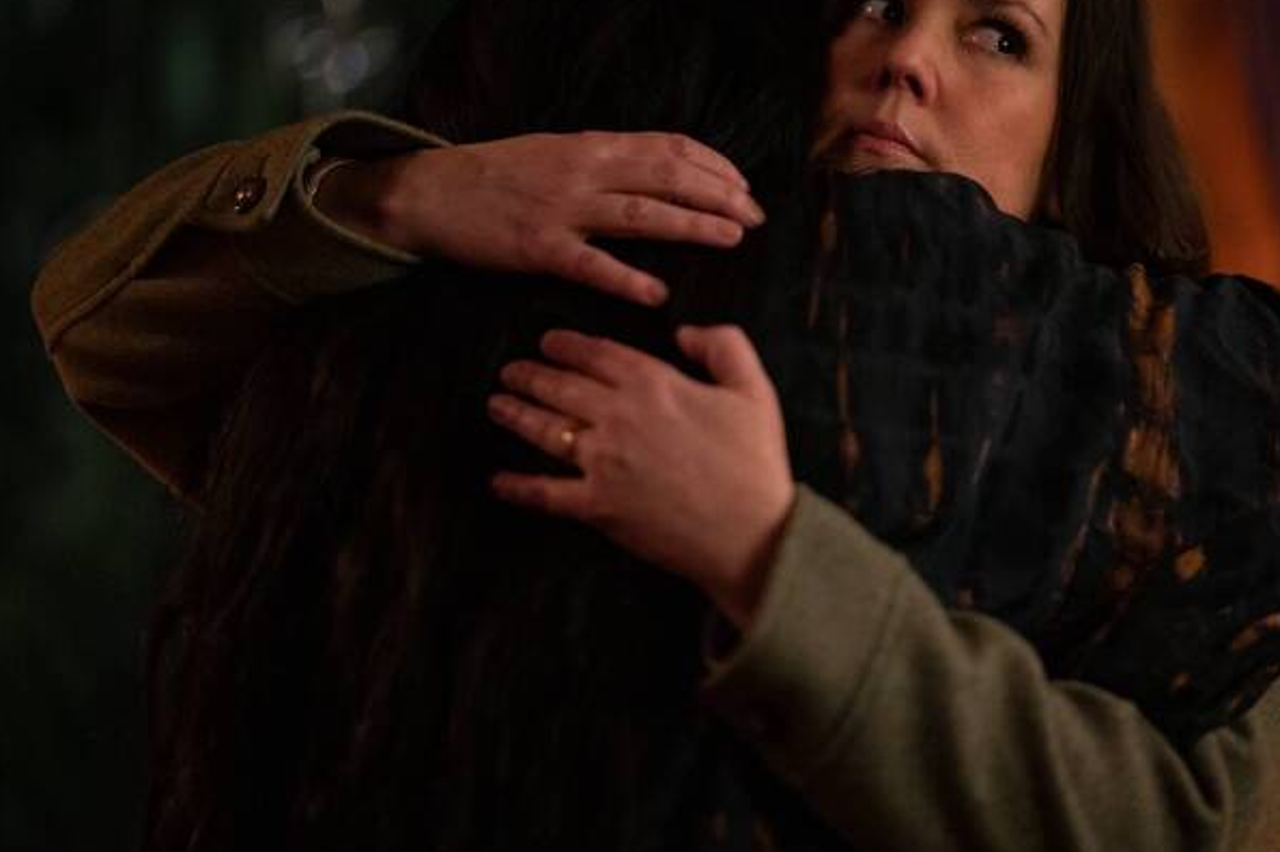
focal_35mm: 132
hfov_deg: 15.5
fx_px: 4691
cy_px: 349
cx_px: 798
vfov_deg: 10.4
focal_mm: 105
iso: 4000
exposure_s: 1/160
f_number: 1.6
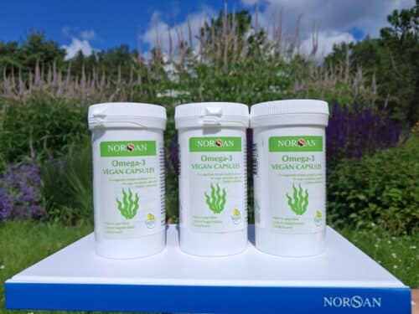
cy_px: 157
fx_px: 327
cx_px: 210
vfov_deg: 51.4
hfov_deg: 65.3
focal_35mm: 27
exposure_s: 1/1346
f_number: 1.8
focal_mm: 4
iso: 25
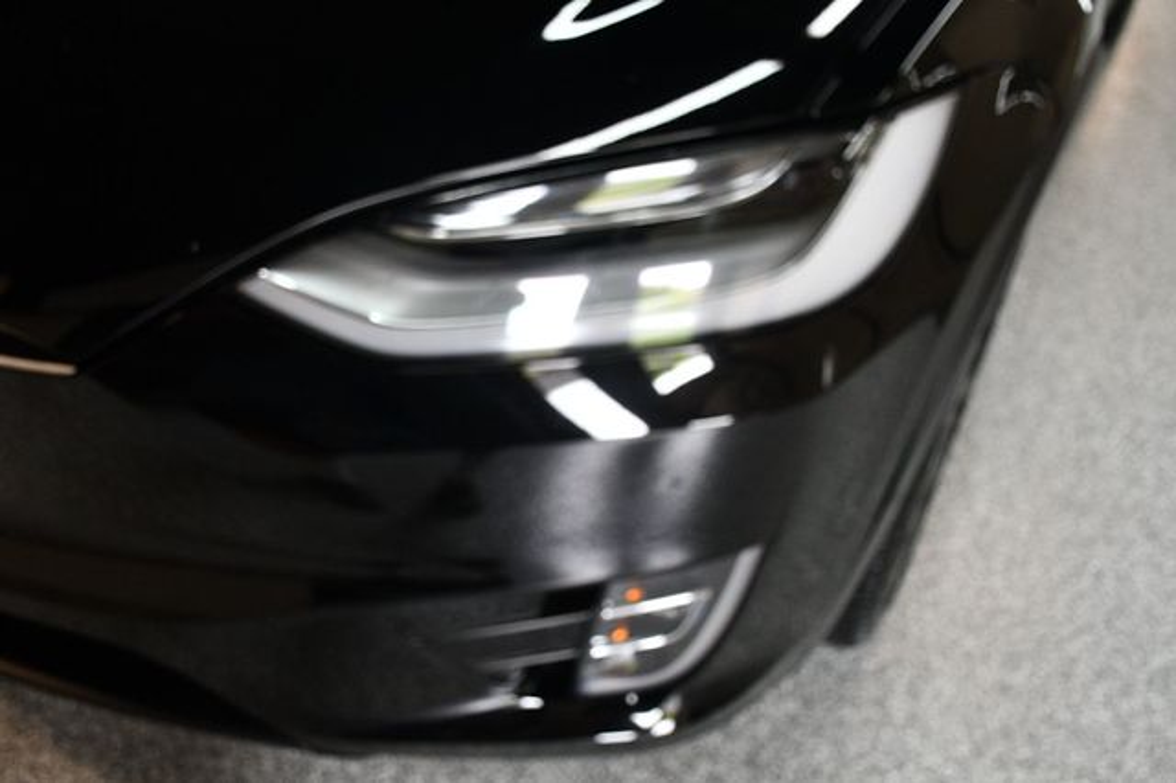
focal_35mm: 34
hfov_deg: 55.8
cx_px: 588
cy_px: 392
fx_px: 1110
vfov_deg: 38.8
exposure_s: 1/125
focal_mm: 23
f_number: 3.8
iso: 900
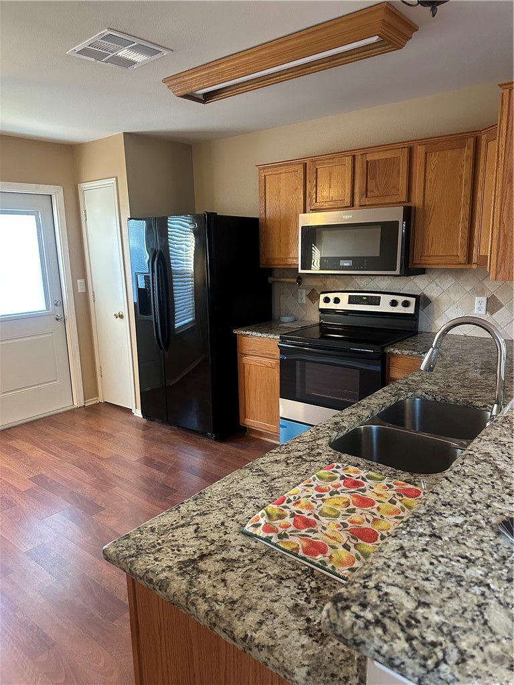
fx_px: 475
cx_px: 257
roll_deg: +0.3
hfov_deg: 56.8
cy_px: 342
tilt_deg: -10.8
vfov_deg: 71.6
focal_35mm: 24
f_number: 1.78
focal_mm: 6.86
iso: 640
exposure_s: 1/60
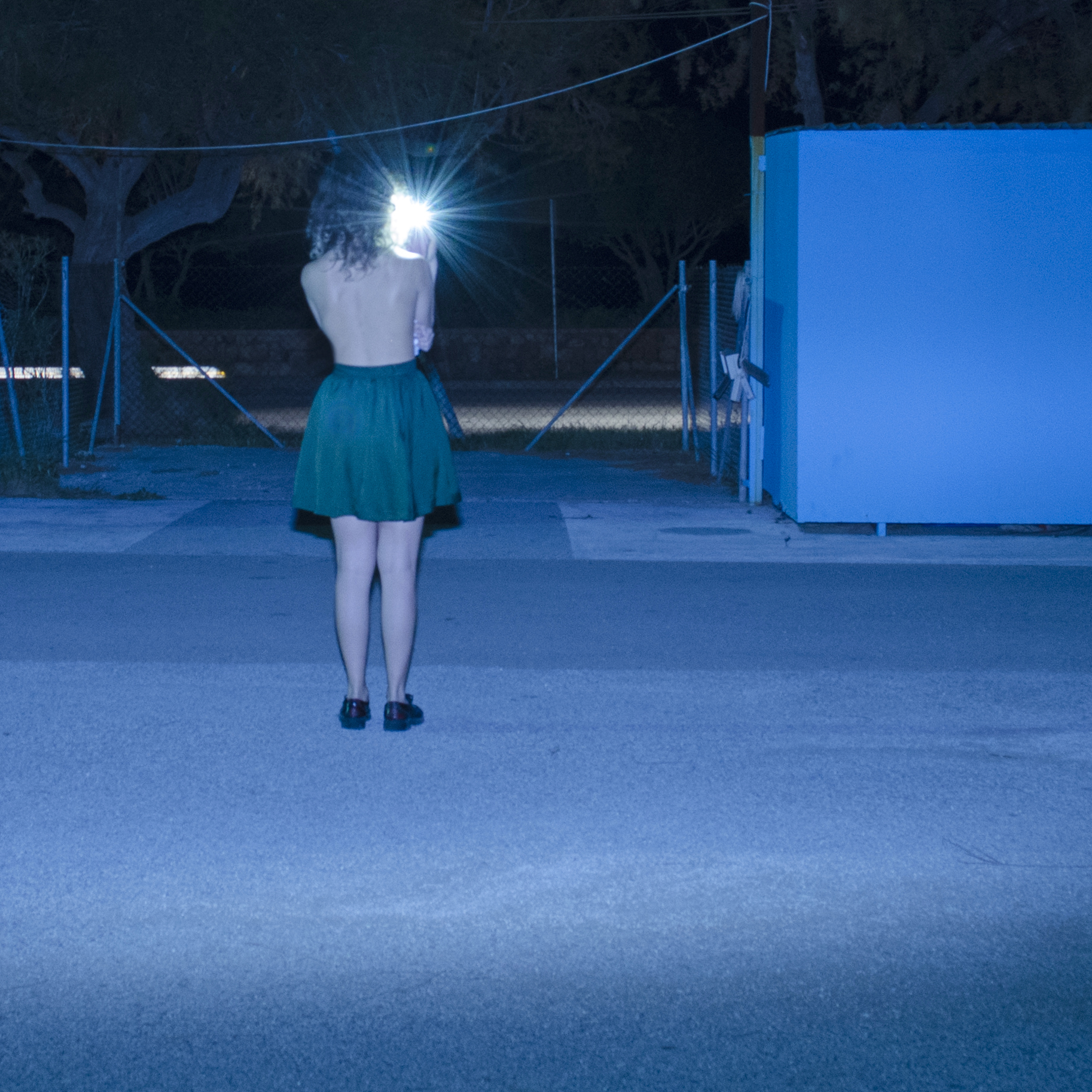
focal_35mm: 74
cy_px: 312
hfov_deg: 23.3
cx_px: 370
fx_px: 2641
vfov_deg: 23.2
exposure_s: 1.3
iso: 500
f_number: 7.1
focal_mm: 22
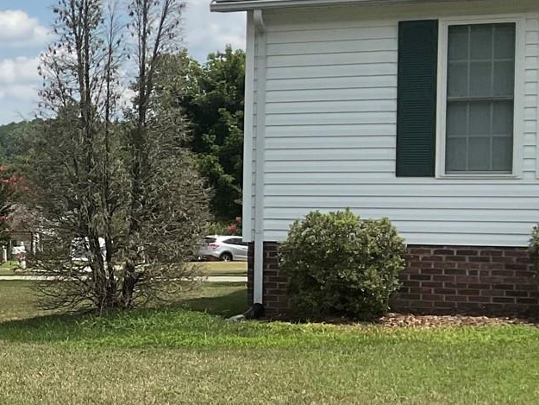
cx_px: -335
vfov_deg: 15.6
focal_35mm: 95
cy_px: 242
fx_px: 1480
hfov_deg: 17.8
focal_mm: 3
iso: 16
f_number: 1.8
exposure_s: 1/2058
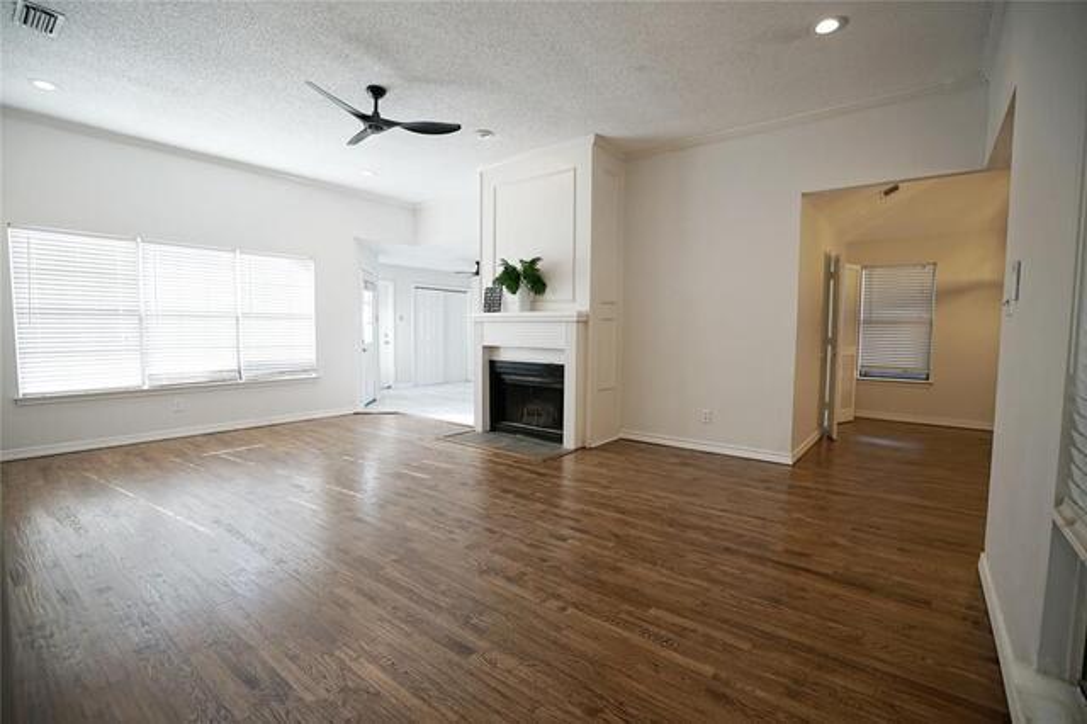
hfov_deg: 96.8
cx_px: 544
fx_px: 483
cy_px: 362
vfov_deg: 73.7
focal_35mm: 16
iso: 400
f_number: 4.5
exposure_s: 1/80
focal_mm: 16
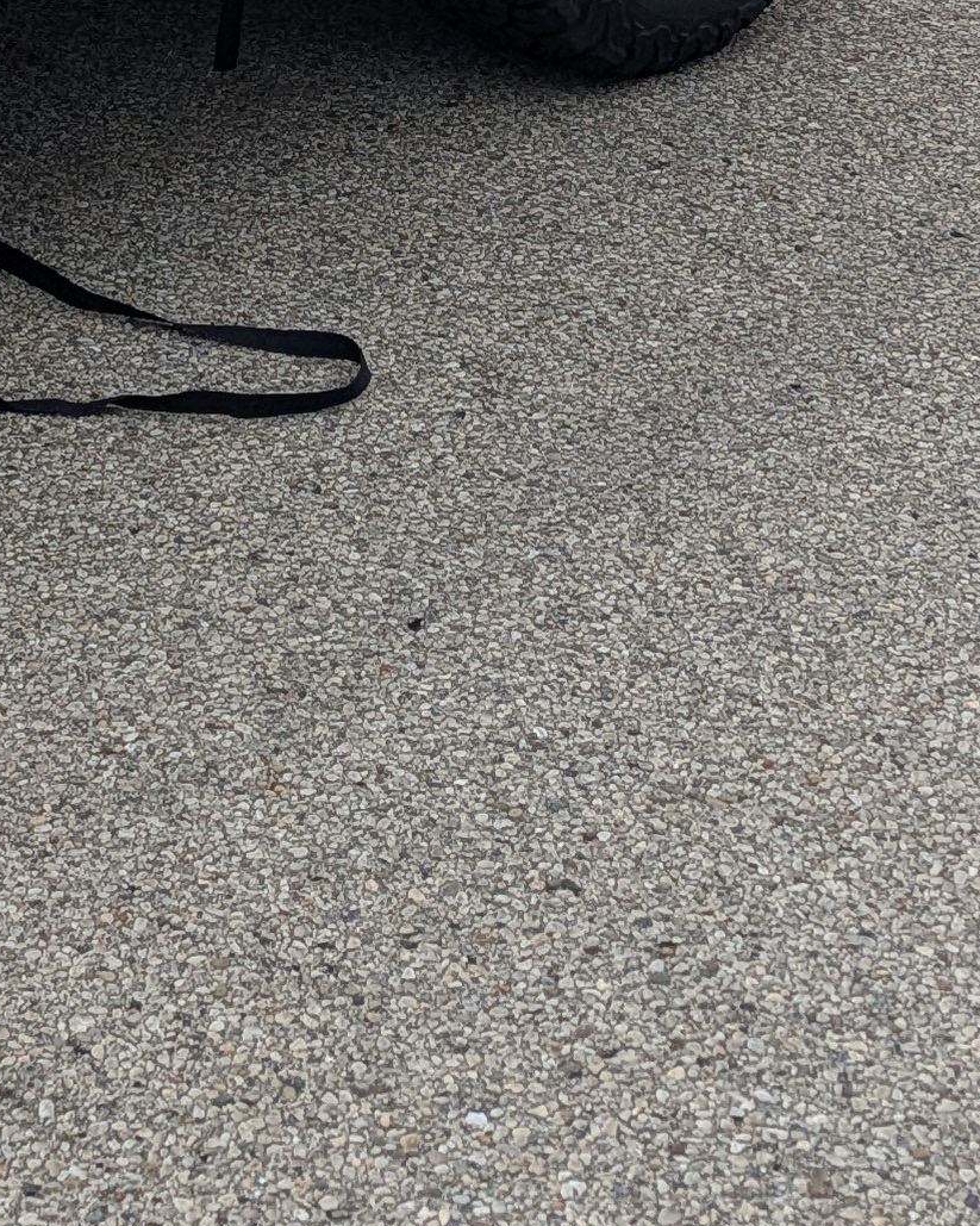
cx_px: -412
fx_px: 3372
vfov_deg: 18.5
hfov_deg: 15.5
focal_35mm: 93
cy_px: -561
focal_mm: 6.9
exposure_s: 1/467
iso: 14
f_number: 1.68
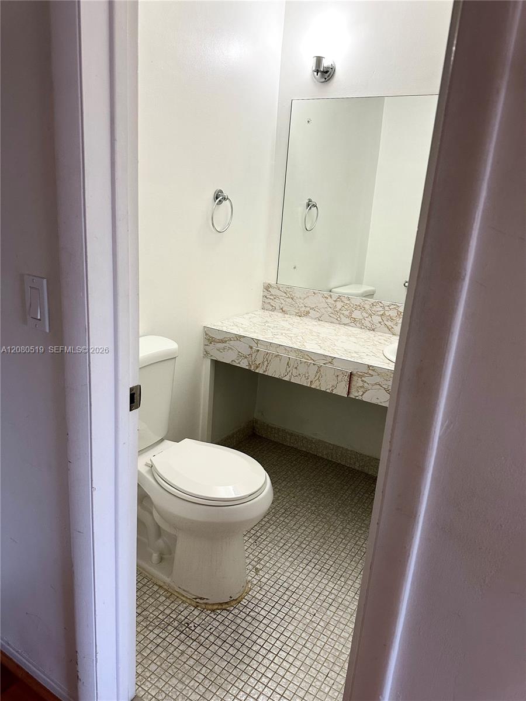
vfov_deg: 71.6
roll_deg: -4.6
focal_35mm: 24
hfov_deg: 56.8
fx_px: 486
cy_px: 350
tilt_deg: -16.0
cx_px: 263
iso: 200
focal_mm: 6.86
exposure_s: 1/120
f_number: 1.78
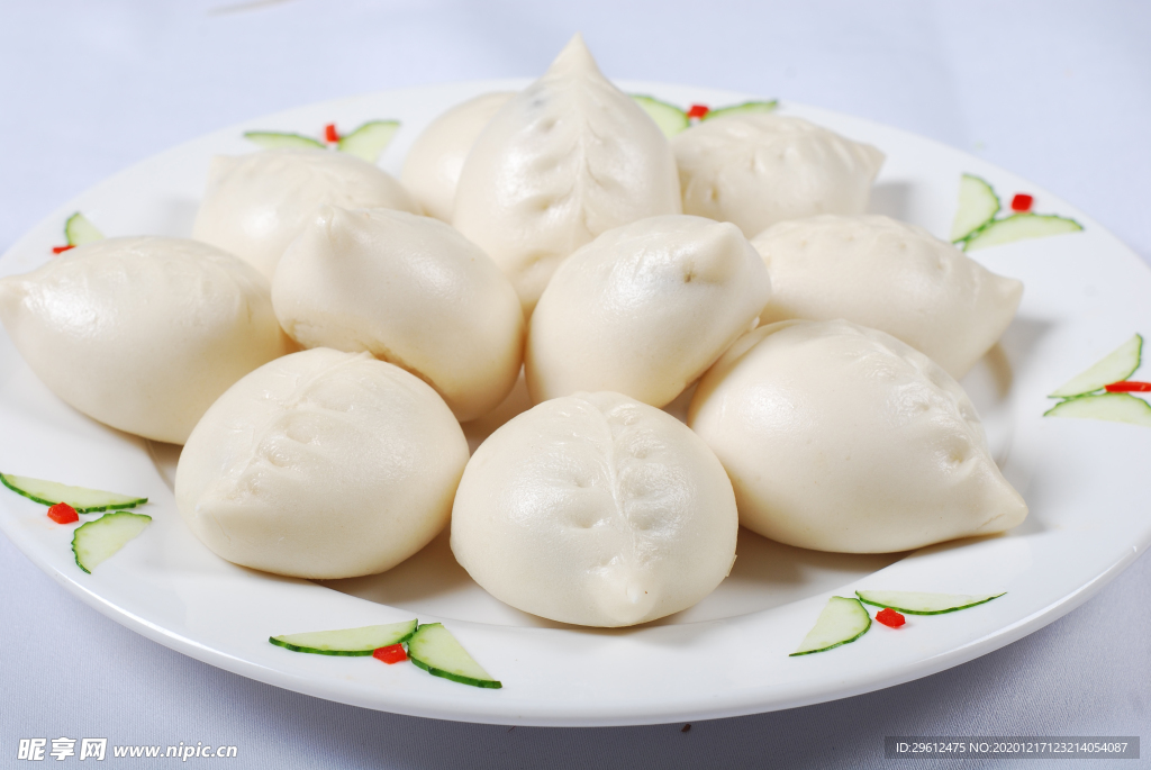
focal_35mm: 75
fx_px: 2400
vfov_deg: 18.2
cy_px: 385
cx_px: 576
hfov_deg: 27.0
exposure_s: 1/160
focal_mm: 50
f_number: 10
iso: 100
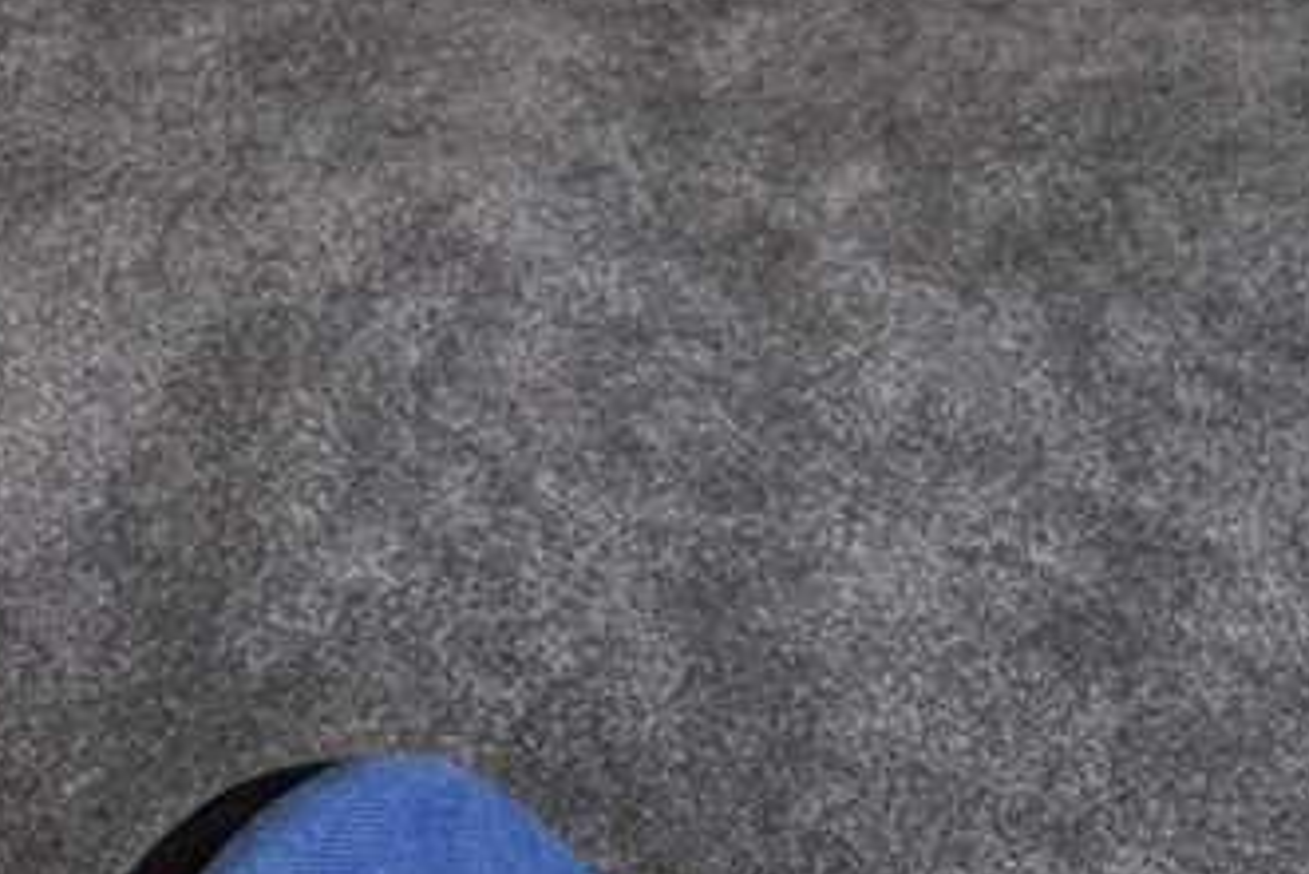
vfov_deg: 12.9
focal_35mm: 90
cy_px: -973
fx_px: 3274
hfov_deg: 21.4
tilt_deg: -16.2
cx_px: 1459
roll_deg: -0.6
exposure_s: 1/121
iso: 250
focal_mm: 2.22
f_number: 2.2
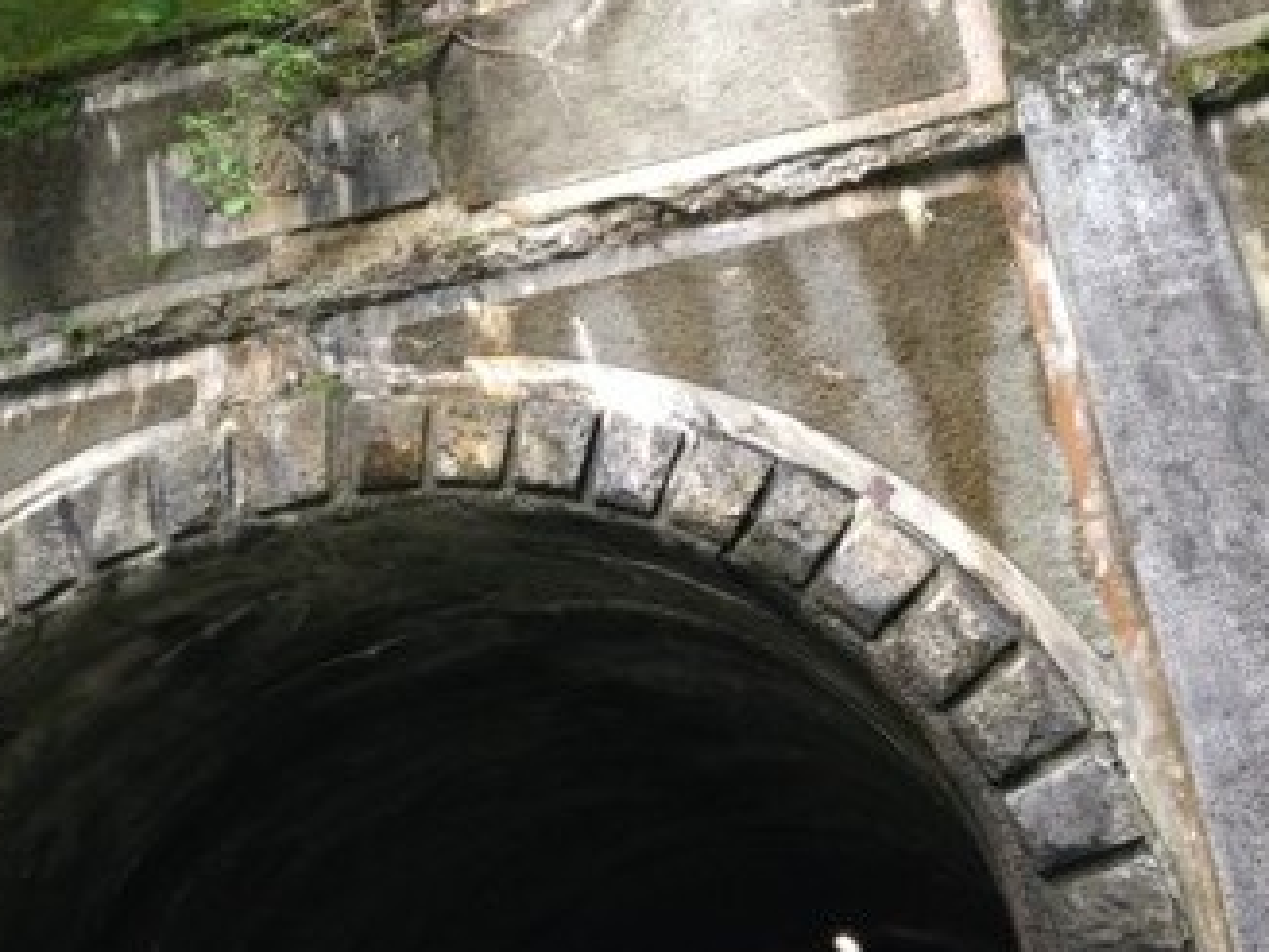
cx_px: 658
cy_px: 325
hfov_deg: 39.7
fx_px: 1760
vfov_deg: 30.1
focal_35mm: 48
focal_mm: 4.28
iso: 160
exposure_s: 1/20
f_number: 2.4
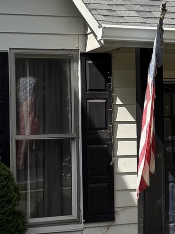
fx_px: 796
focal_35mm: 118
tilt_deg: +1.0
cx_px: 245
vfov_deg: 16.7
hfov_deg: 12.1
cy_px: 110
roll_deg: +0.0
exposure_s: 1/3584
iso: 80
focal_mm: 6.76
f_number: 1.78
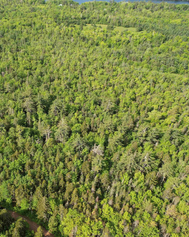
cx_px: 26
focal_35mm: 32
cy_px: 117
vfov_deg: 55.7
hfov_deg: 42.7
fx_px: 224
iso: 100
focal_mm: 8.38
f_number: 2.8
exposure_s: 1/1000
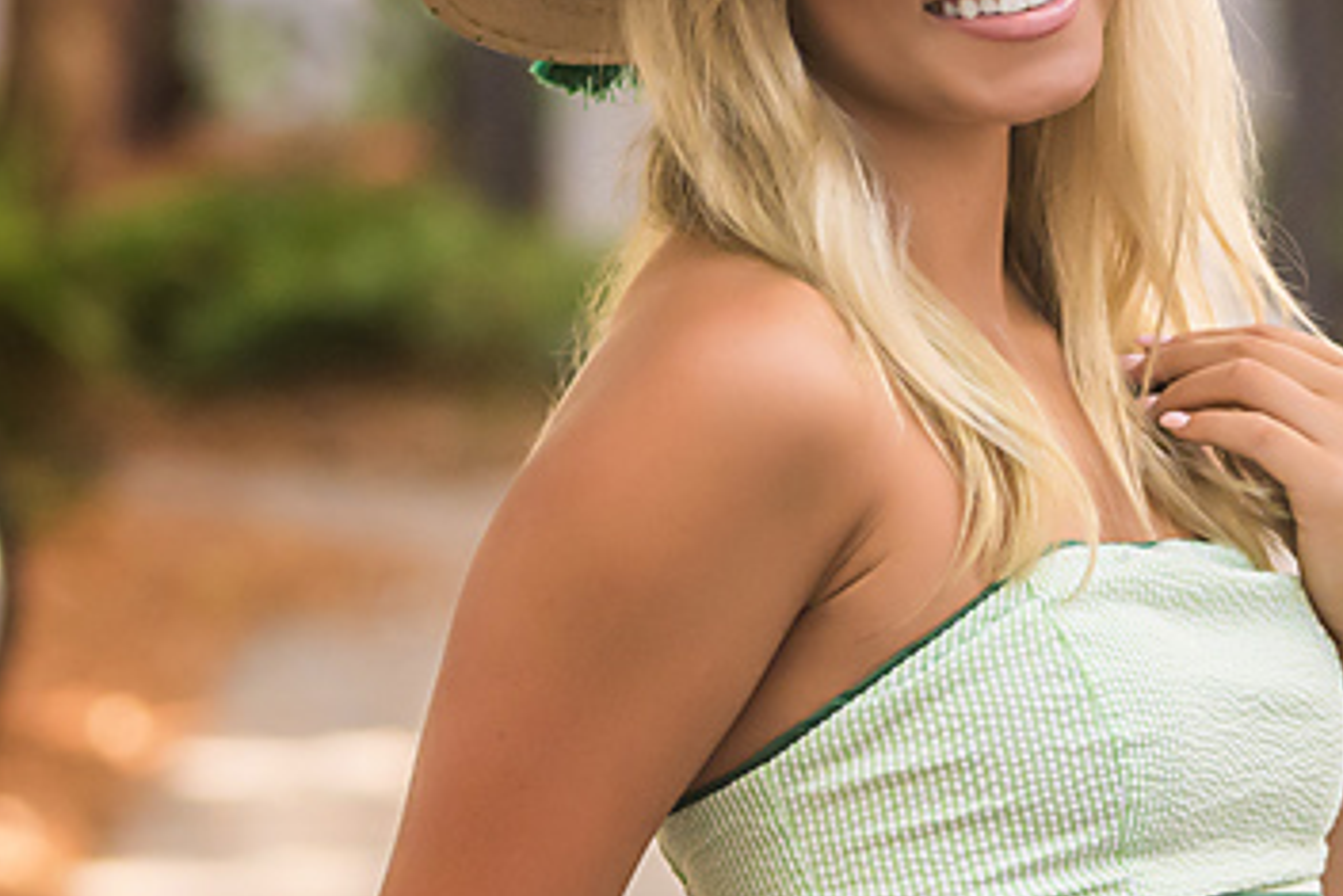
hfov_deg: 5.7
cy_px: 400
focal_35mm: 362
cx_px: 328
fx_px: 13509
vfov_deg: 3.8
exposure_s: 1/640
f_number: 2.8
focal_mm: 85
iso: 800
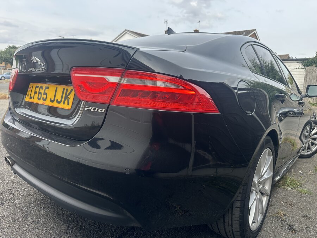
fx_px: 220
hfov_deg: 71.6
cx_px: 158
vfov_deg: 56.8
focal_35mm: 24
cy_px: 119
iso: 80
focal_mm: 6.86
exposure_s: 1/894
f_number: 1.78
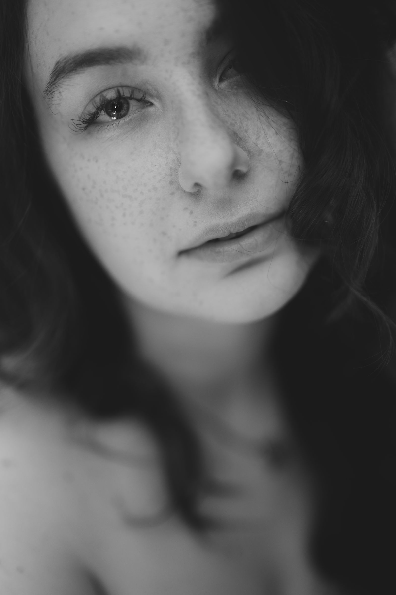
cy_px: 298
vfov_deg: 39.6
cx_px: 198
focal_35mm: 50
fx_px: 826
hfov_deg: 26.9
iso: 320
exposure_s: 1/160
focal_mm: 50
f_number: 1.2
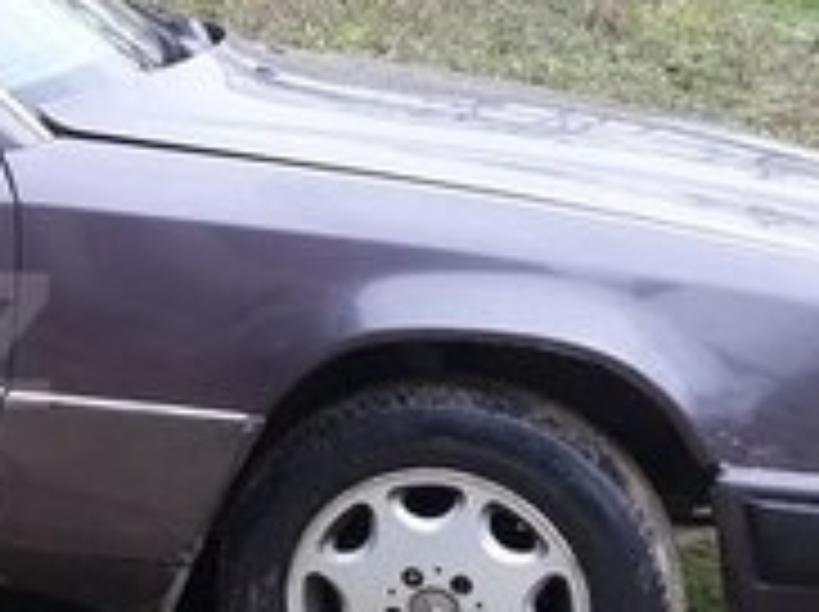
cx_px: -410
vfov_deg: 15.1
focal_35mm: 98
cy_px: 340
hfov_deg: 17.9
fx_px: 2316
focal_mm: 3.71
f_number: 1.7
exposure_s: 1/317
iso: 40
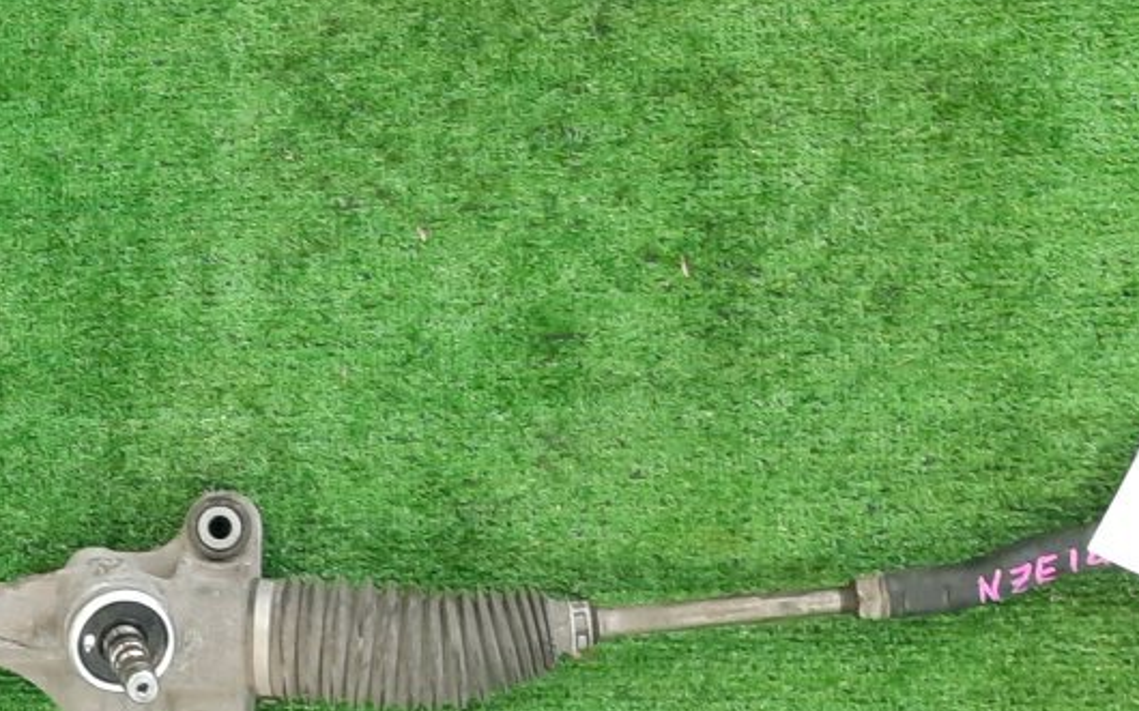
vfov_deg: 18.0
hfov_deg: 26.6
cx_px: -73
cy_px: 531
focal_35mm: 72
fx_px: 2235
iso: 357
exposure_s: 1/50
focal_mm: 4.6
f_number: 2
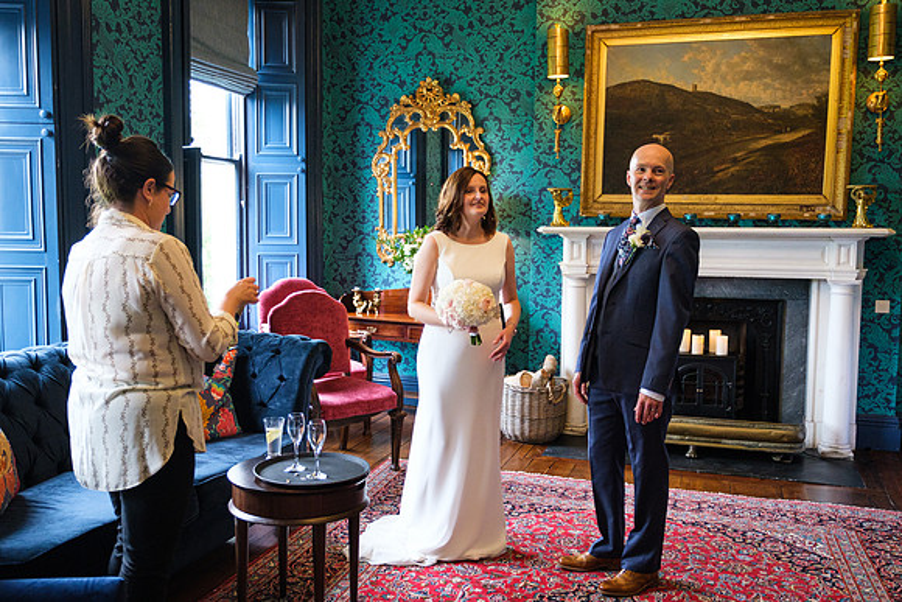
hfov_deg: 58.4
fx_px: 807
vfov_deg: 40.9
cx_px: 451
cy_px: 301
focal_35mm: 32
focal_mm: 21.3
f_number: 2.8
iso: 1600
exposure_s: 1/160
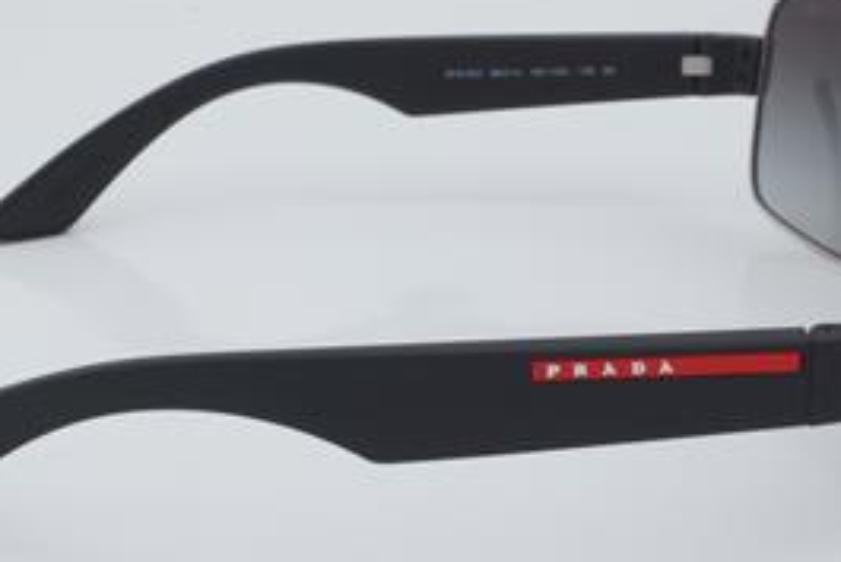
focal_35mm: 102
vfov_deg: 13.5
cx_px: 428
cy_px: 248
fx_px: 2378
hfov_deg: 20.1
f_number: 32
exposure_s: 1/3
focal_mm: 45
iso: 100
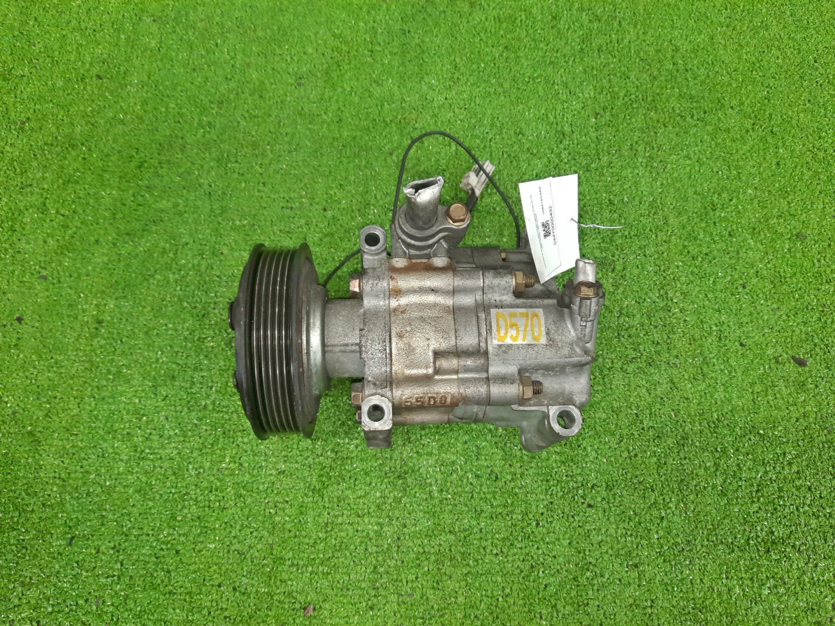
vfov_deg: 54.9
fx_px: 603
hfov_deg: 69.4
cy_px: 313
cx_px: 418
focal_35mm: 25
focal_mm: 4.6
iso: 246
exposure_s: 1/50
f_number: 2
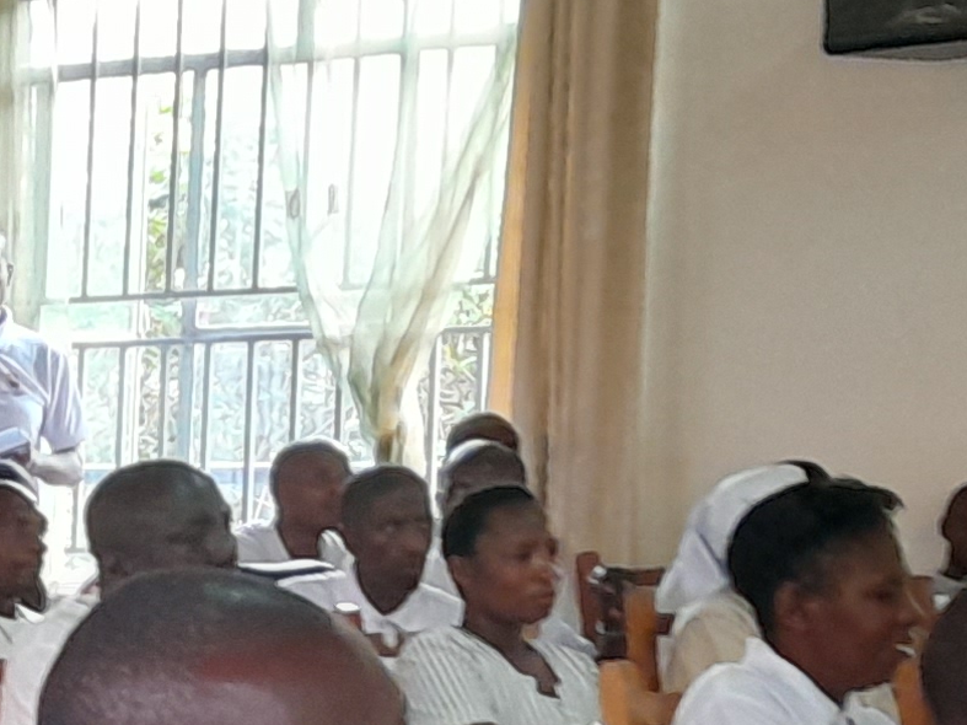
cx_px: -828
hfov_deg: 12.7
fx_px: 3910
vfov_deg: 10.2
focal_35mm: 140
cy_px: 1166
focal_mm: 4
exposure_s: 1/33
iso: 320
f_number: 1.8
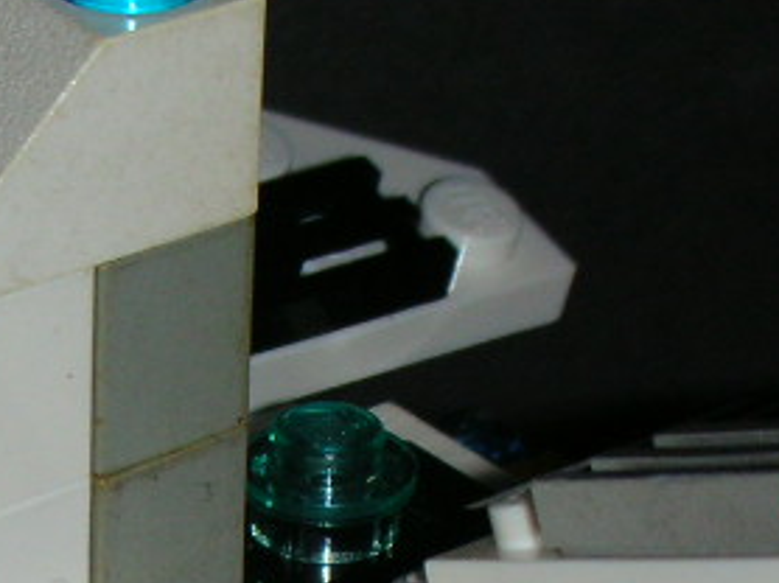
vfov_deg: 6.5
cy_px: 832
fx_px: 5059
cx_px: -126
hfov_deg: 8.7
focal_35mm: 225
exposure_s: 1/120
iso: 50
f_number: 11.3
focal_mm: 10.1
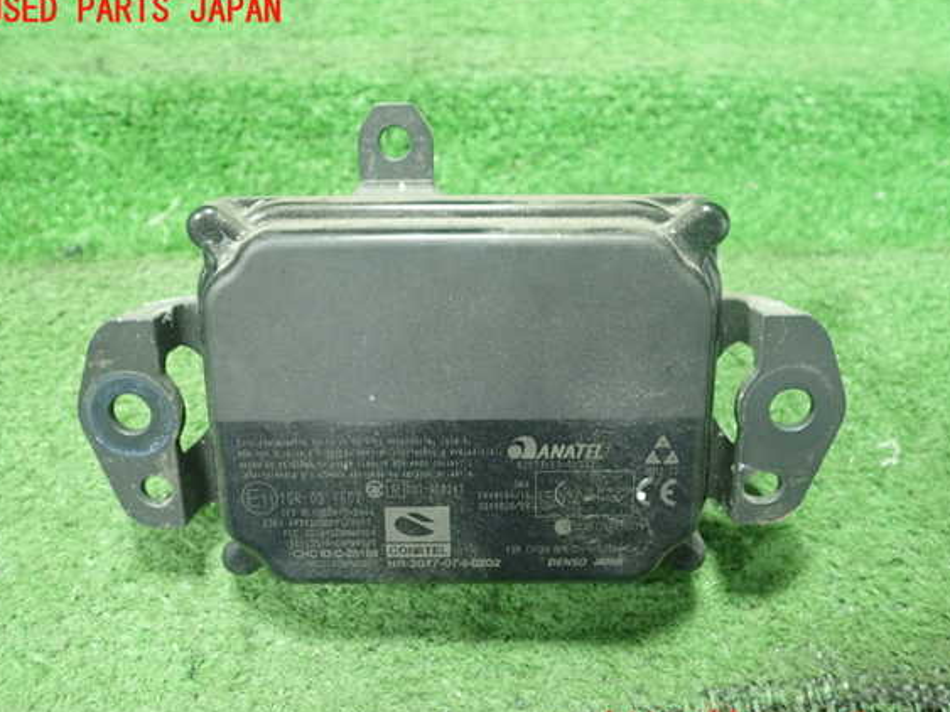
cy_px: 369
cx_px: 481
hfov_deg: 56.8
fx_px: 878
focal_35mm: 32
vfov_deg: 44.1
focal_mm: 5.5
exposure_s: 1/100
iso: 800
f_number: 2.3
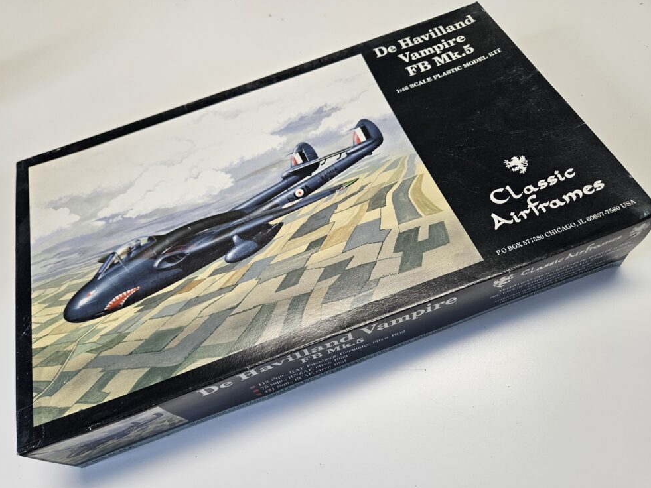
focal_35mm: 24
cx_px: 325
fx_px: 451
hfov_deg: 71.6
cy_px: 251
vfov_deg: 56.8
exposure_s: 1/120
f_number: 1.8
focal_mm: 5.4
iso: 200
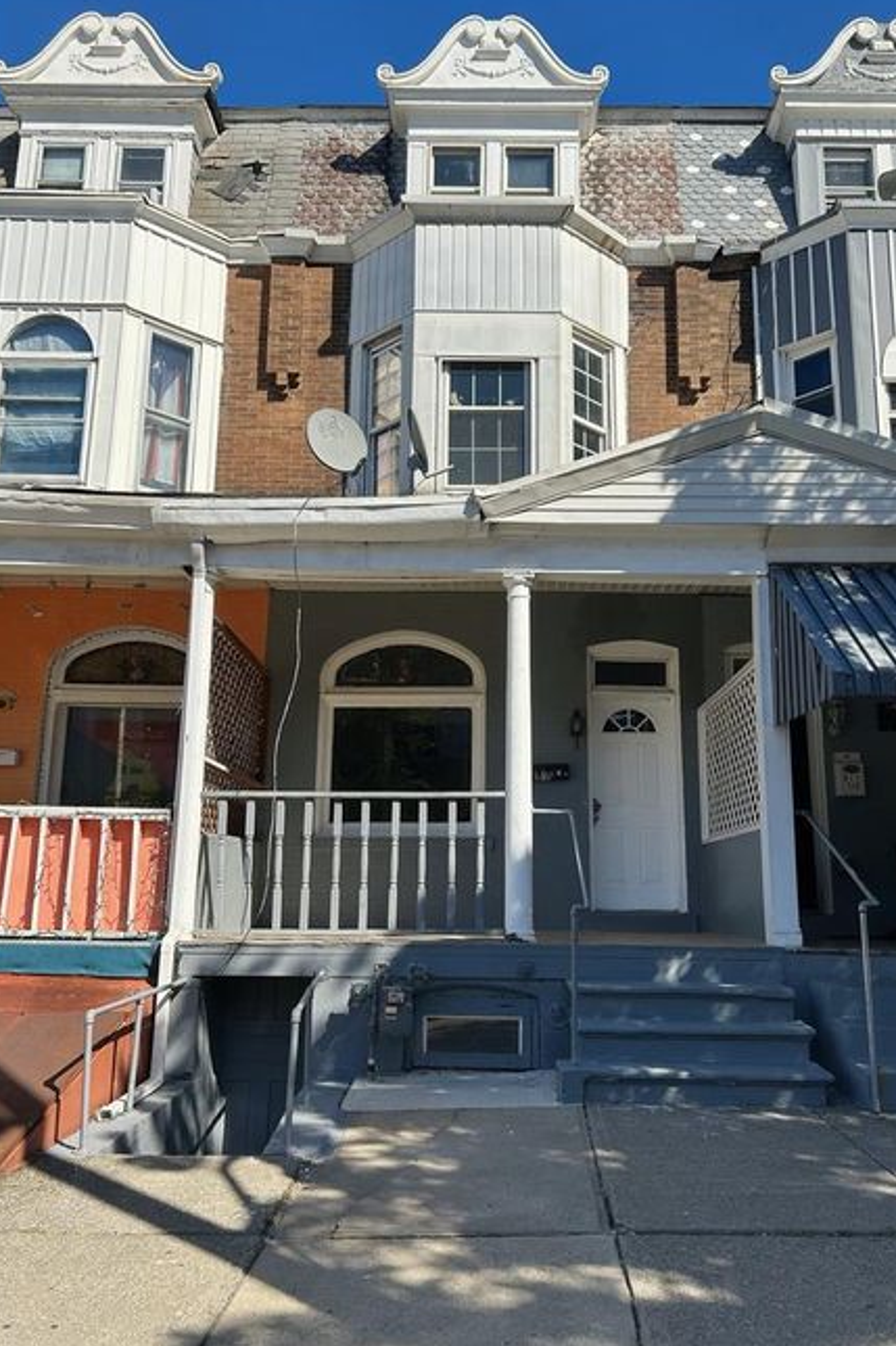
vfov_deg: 65.5
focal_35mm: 28
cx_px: 505
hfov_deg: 46.3
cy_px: 676
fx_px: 1046
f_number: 1.5
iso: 50
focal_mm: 5.7
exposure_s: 1/3704
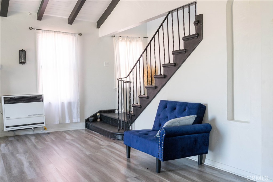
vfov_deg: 37.9
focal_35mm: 35
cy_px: 91
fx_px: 265
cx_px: 136
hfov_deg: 54.4
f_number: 4.5
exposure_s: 1/160
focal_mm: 35
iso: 1000
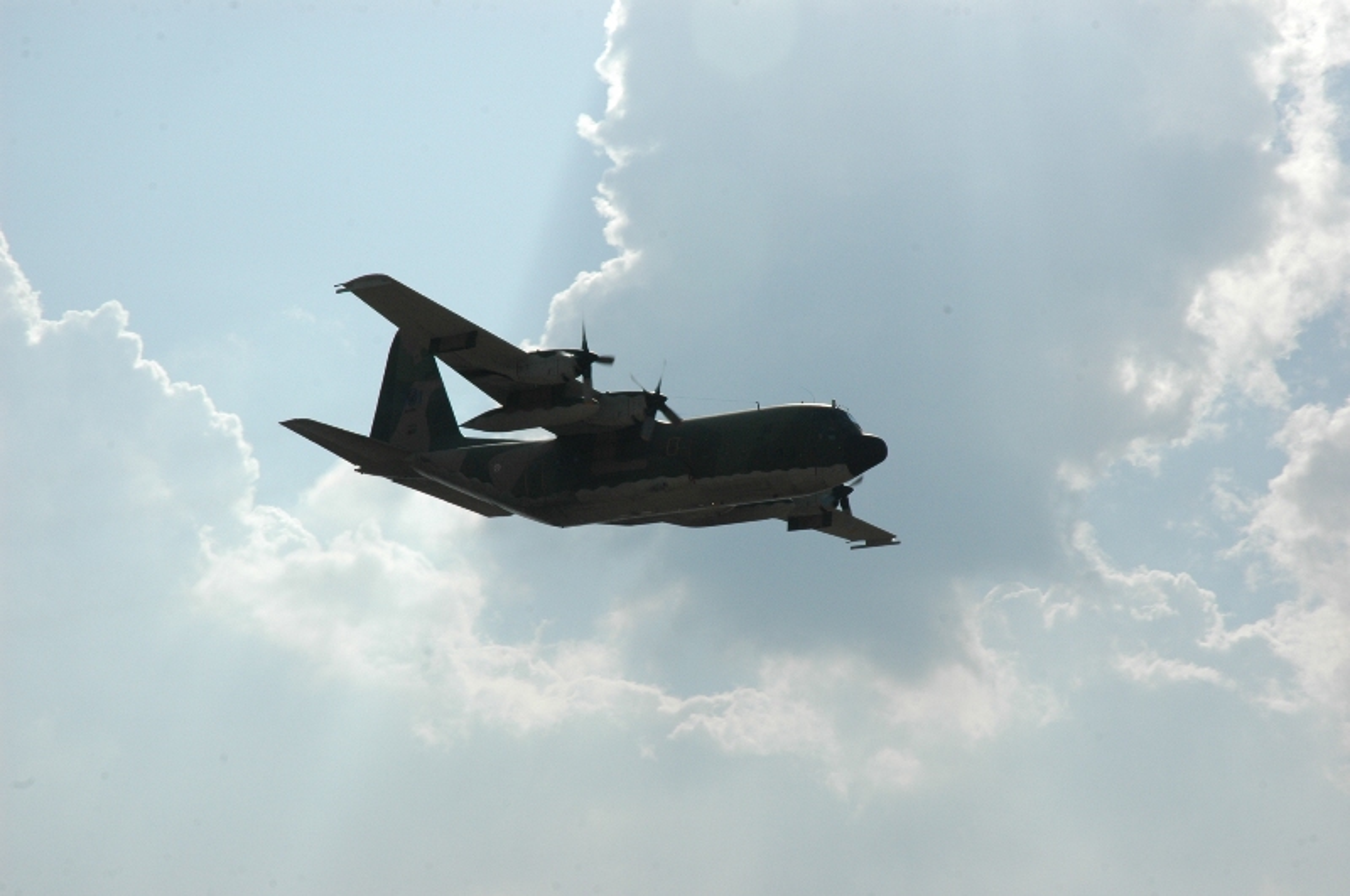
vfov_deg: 13.0
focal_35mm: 105
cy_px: 448
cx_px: 675
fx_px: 3932
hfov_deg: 19.5
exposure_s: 1/800
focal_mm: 70
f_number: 14
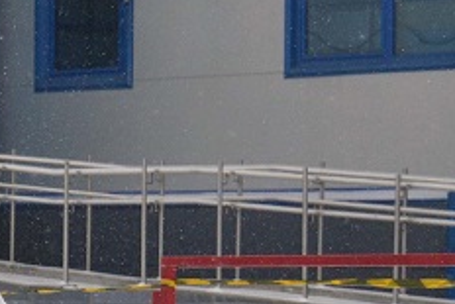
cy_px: 328
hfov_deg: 7.7
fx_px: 3136
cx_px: -686
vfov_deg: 5.5
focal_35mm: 248
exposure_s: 1/640
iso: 400
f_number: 4.8
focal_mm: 32
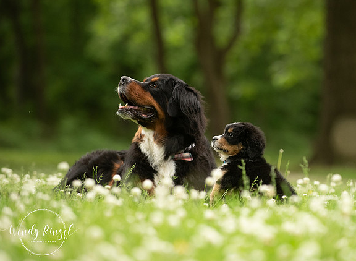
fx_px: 2703
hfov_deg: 7.5
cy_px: 130
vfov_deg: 5.5
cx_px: 226
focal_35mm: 265
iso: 1250
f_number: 4
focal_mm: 200
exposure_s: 1/1000
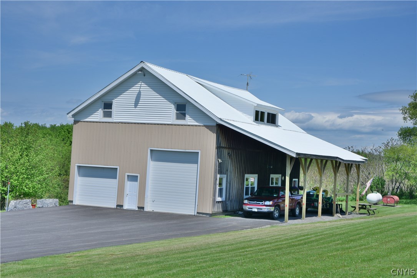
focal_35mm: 58
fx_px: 672
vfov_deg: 23.4
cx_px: 208
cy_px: 139
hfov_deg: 34.5
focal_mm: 58
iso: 250
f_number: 22
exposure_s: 1/100
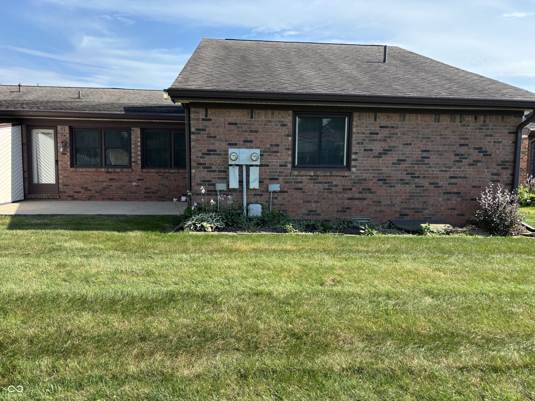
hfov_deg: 67.3
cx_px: 268
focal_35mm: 26
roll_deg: -0.7
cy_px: 200
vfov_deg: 53.1
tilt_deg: -5.2
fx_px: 402
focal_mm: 5.96
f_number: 1.6
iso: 50
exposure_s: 1/1205
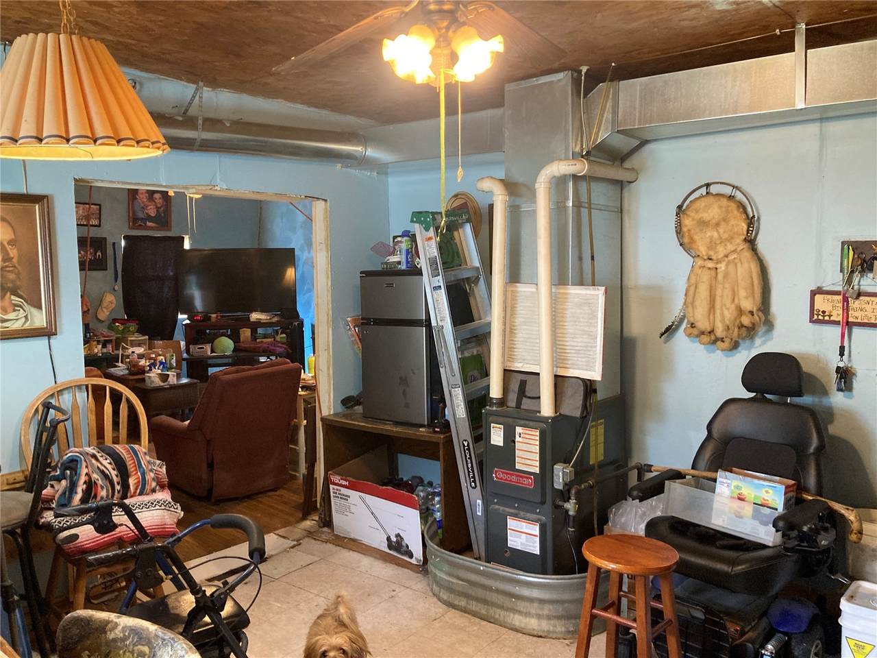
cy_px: 329
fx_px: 709
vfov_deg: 49.7
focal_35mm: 28
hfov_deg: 63.4
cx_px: 438
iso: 320
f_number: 1.8
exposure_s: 1/60
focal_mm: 3.99
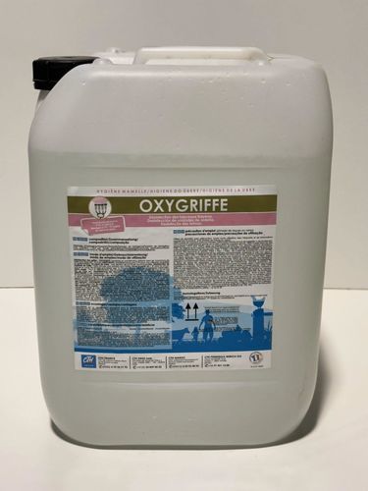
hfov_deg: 28.0
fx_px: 737
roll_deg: -0.9
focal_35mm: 52
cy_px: 246
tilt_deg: -16.5
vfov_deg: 36.8
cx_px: 184
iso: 50
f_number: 1.6
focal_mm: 5.96
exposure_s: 1/50
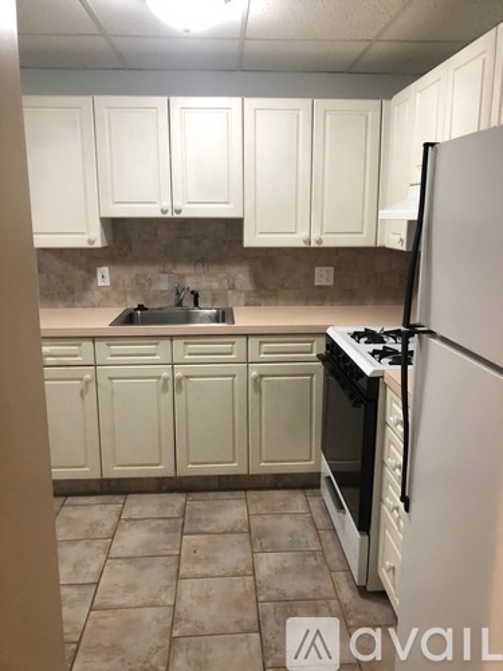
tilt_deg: -8.7
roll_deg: -0.8
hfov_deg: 49.7
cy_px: 336
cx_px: 252
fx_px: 542
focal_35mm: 28
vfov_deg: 63.4
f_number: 1.8
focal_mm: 3.99
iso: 80
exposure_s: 1/15
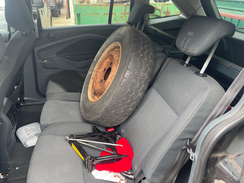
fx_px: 183
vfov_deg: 53.1
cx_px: 122
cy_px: 92
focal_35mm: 26
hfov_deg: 67.3
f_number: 1.6
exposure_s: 1/121
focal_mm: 4.2
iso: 50
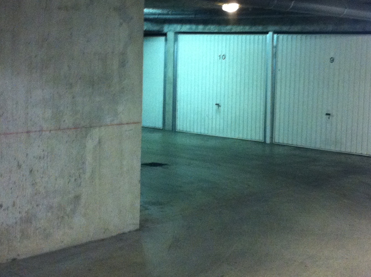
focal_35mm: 68
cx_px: 217
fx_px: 728
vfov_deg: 21.5
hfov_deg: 28.6
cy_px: 102
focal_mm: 3.85
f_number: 2.8
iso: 400
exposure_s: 1/17
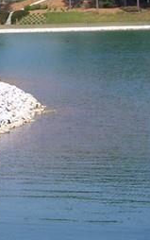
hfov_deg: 7.8
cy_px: -17
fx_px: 1032
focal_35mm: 158
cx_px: -180
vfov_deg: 13.0
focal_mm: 6
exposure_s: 1/500
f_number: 4.8
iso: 80
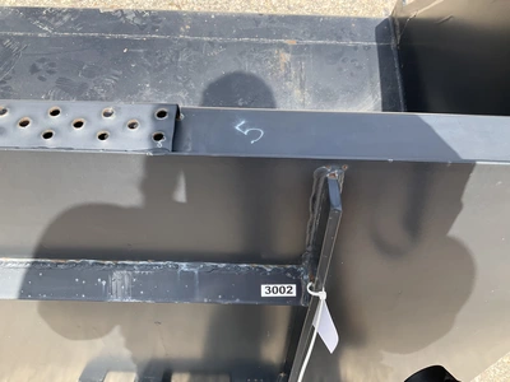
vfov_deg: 48.2
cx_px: 255
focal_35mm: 29
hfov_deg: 61.7
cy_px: 191
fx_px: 427
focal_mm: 3
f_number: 1.8
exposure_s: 1/428
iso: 25
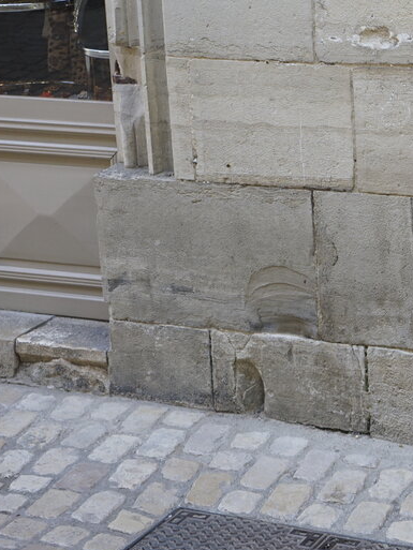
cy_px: 137
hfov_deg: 13.3
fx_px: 1717
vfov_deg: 18.1
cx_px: 528
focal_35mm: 108
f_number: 4.5
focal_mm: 48
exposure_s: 1/160
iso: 500
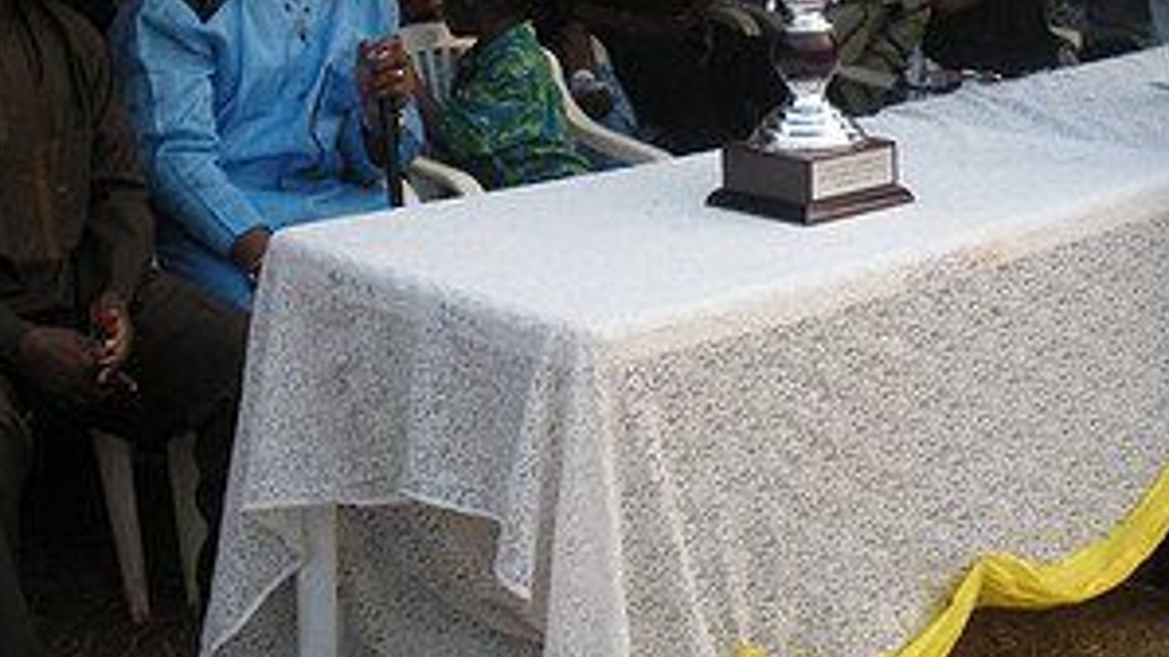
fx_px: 2355
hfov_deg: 27.3
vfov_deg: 15.4
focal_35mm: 76
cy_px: -88
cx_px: 931
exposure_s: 1/60
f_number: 3.5
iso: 97
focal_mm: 6.3
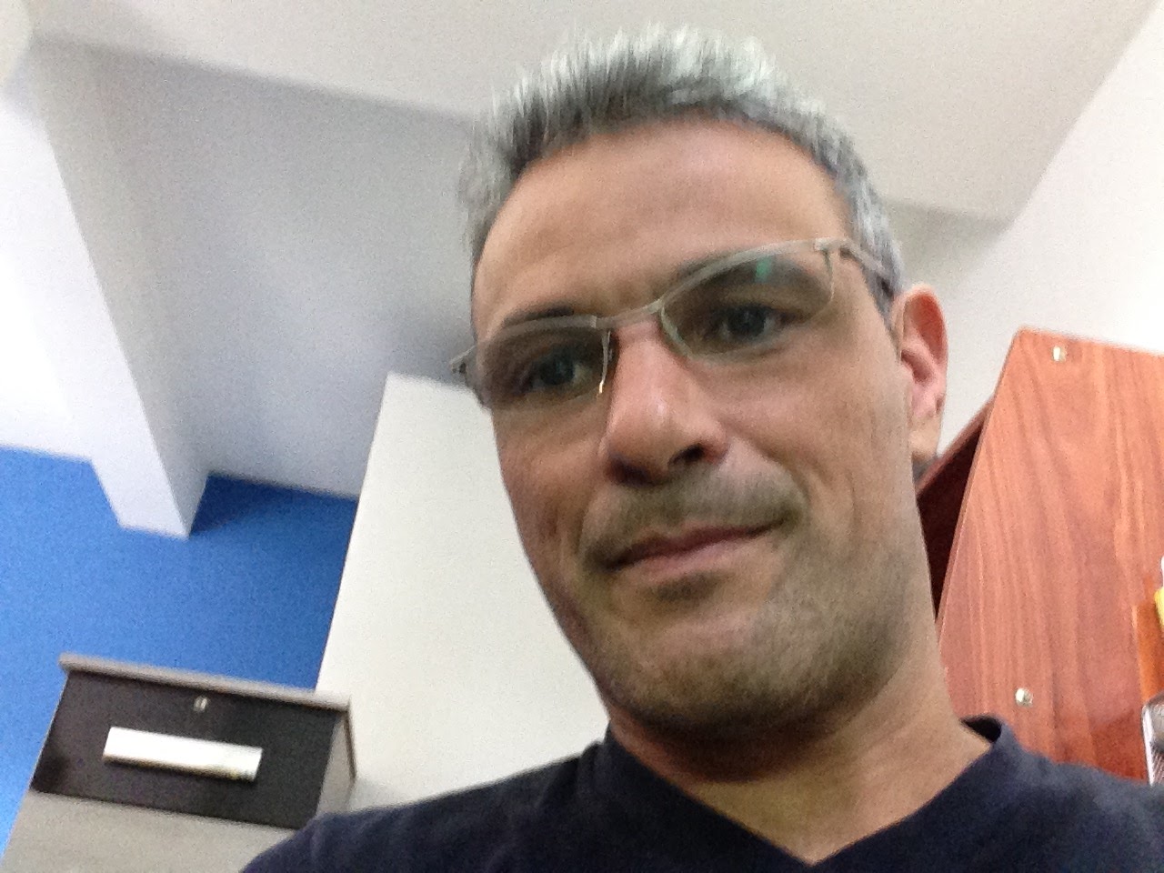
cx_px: 582
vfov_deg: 40.7
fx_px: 1177
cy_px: 436
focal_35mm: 35
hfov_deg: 52.6
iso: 250
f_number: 2.4
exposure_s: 1/30
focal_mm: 2.18
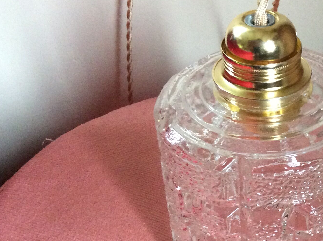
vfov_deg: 23.3
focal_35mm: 62
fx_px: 578
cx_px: 303
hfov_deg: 29.7
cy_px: 180
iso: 250
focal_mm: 3.3
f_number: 2.4
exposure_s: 1/25
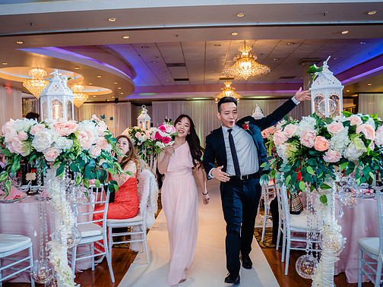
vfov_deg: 45.4
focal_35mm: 31
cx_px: 185
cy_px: 144
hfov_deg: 58.3
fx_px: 343
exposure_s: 1/160
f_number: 3.5
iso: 1250
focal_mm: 28
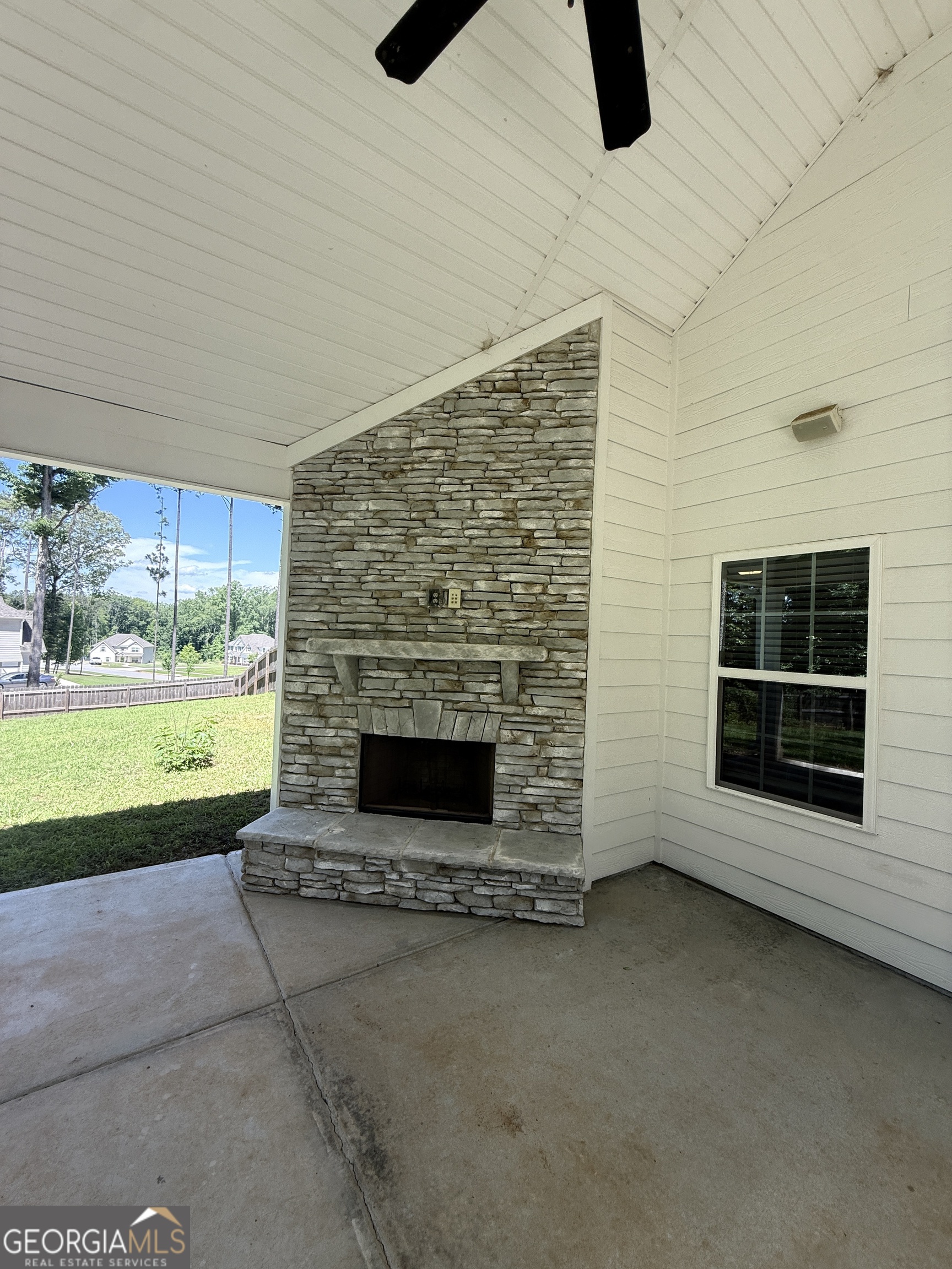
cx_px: 476
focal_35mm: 14
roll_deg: -1.5
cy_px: 634
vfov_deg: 102.1
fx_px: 513
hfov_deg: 85.7
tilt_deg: +2.1
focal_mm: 2.22
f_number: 2.2
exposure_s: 1/300
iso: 64
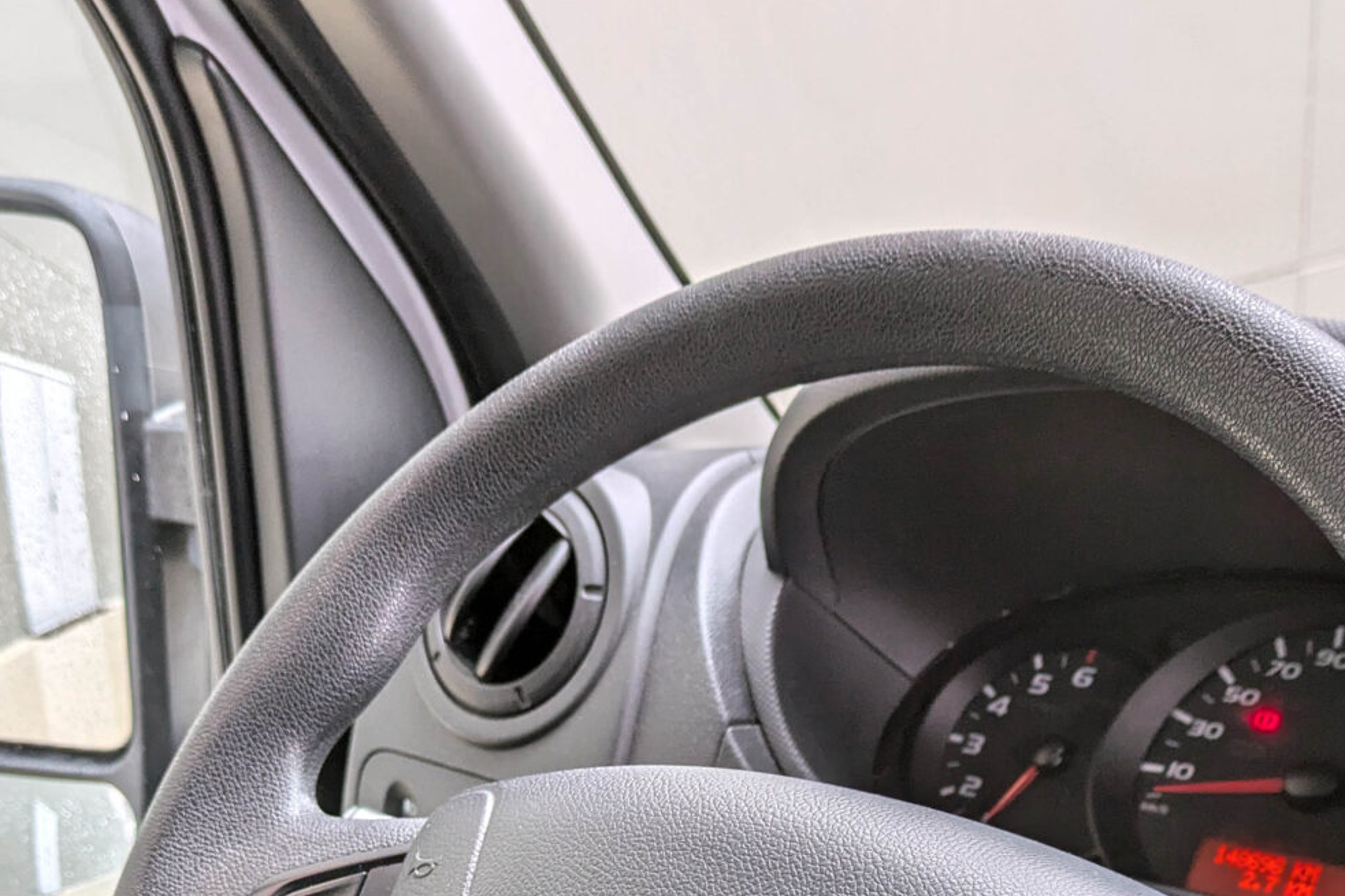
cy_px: 1008
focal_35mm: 52
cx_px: 773
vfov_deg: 24.1
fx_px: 1942
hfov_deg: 38.1
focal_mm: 6.86
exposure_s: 1/3200
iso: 80
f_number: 1.8
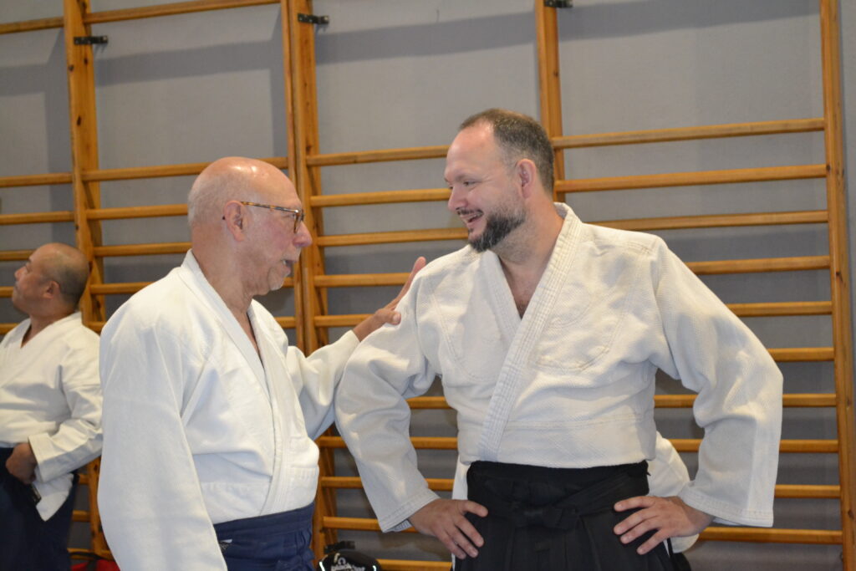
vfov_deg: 18.2
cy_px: 286
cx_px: 428
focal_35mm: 75
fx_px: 1783
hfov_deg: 27.0
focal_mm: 50
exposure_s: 1/60
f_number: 5.6
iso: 2200
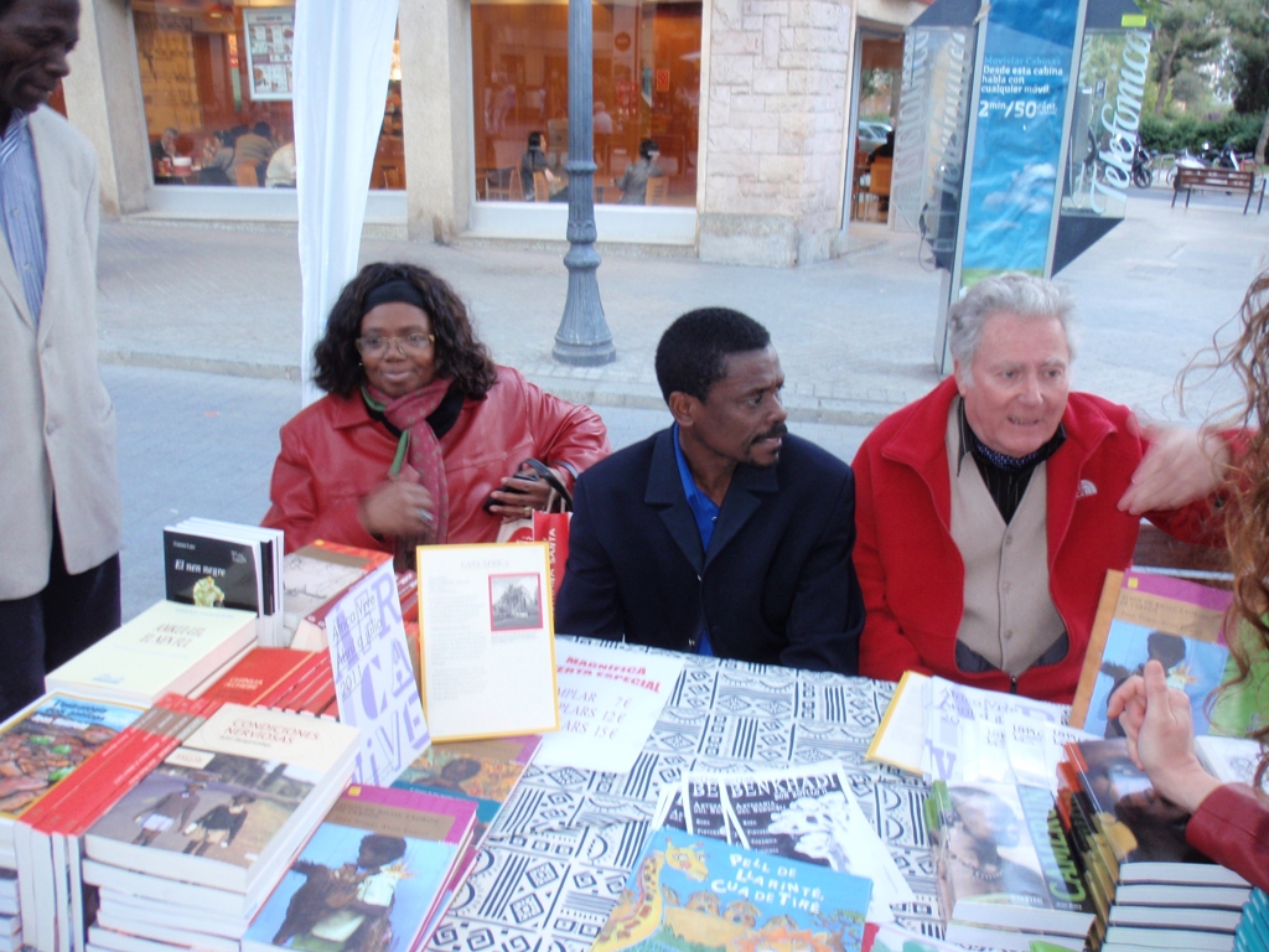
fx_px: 1026
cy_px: 476
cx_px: 634
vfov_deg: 49.7
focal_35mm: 28
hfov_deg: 63.4
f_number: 3.2
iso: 100
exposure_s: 1/30
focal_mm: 5
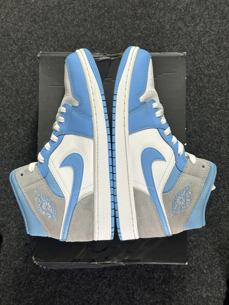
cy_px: 152
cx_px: 114
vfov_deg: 39.7
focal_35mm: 48
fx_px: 423
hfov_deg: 30.3
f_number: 1.78
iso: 125
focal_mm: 6.86
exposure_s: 1/50
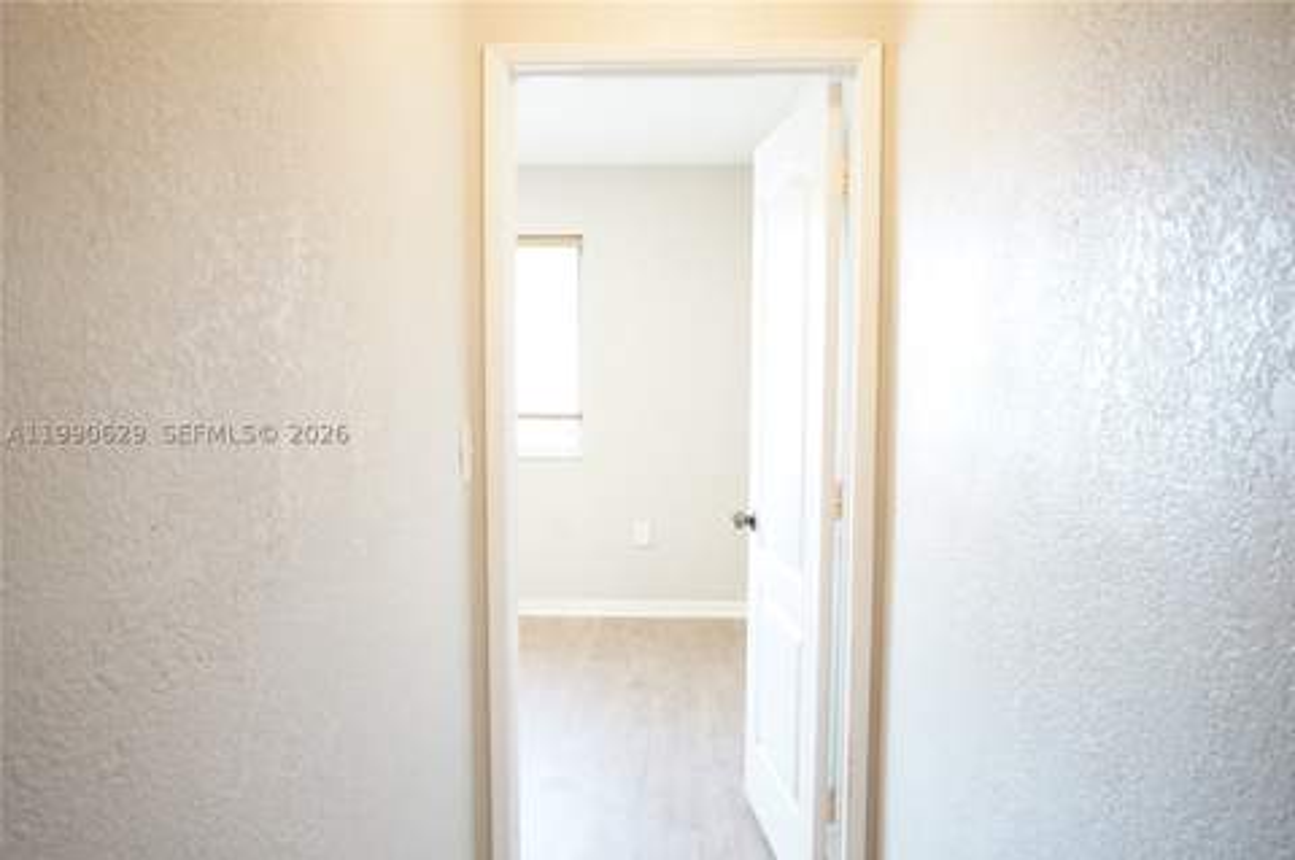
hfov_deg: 67.4
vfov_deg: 47.8
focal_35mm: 27
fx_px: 970
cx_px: 648
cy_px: 430
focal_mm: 18
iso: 1600
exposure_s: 1/60
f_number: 3.5
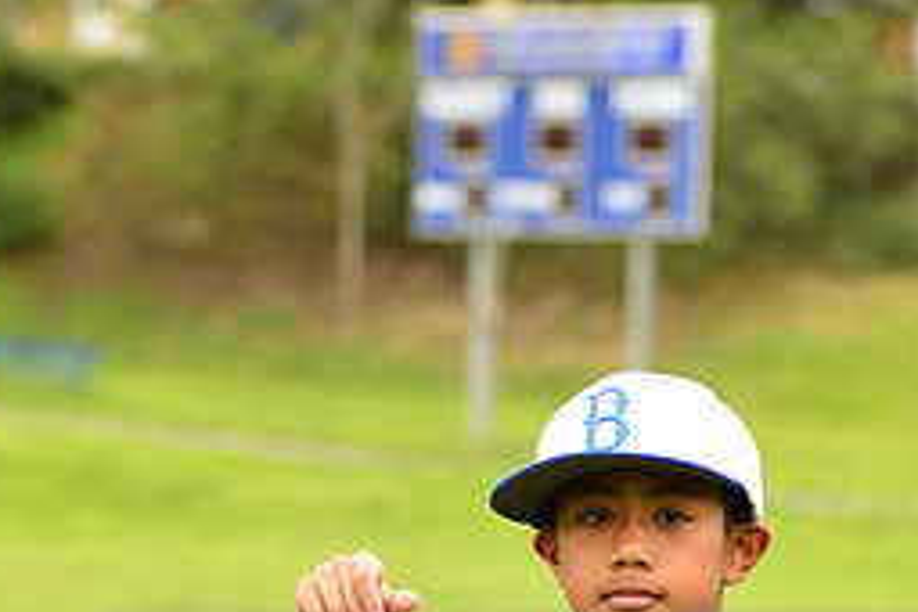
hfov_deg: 8.2
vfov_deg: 5.5
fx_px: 6375
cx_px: 706
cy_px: 657
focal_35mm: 250
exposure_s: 1/250
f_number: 5
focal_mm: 110
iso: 160
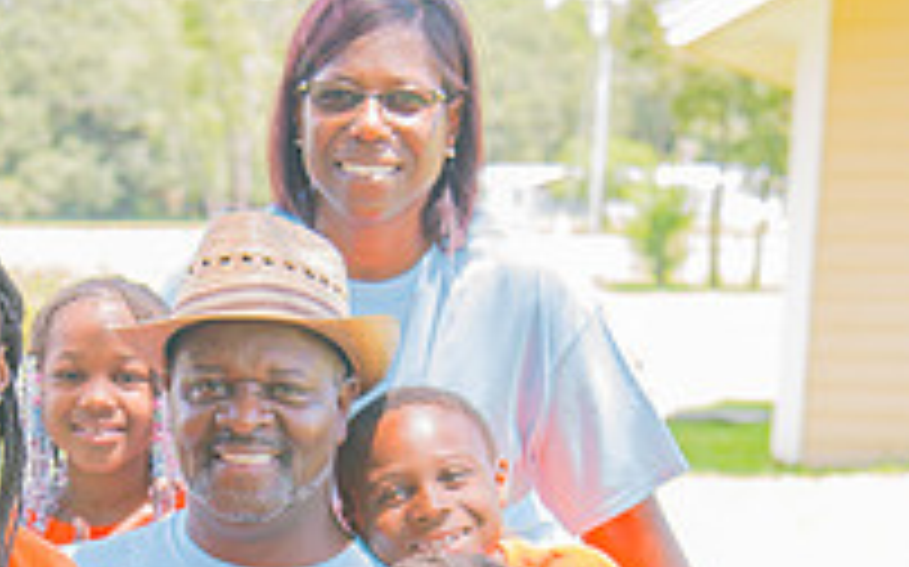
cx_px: 245
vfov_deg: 11.7
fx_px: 2699
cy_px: 706
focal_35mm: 109
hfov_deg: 19.0
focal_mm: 48
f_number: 4
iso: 250
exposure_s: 1/125
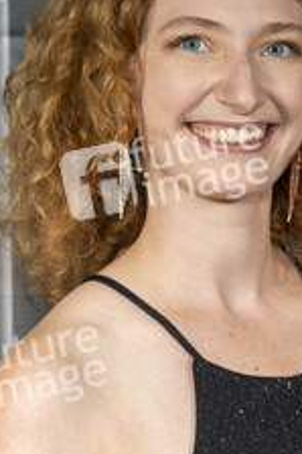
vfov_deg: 12.9
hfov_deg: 8.6
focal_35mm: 159
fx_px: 2004
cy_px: 274
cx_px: 223
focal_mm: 89
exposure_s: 1/200
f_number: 5.6
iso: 800
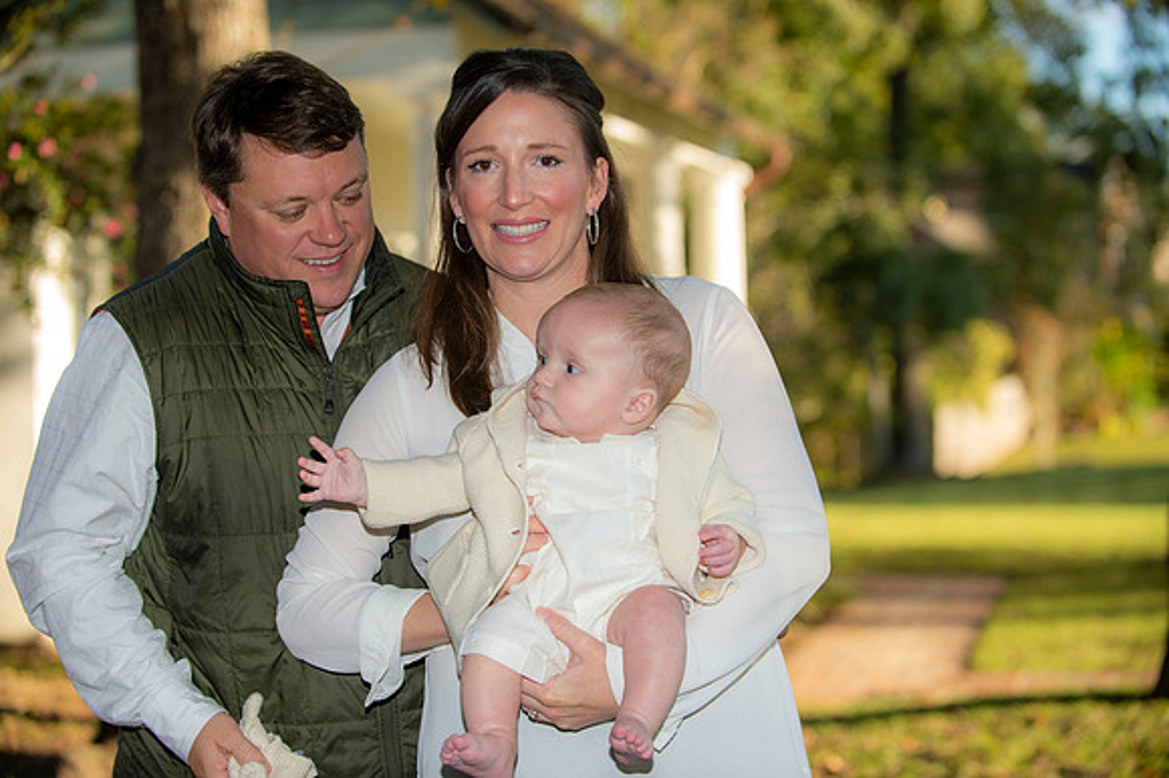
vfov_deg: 19.4
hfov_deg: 28.9
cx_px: 584
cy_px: 389
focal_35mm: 70
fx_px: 2272
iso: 100
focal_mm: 70
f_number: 4.5
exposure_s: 1/250
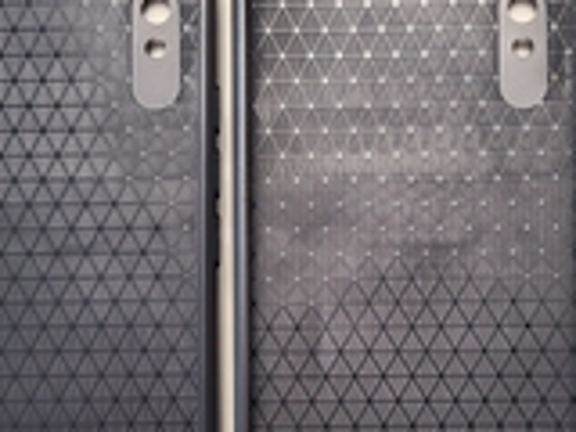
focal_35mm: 65
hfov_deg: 29.5
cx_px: 407
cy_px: 320
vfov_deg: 22.4
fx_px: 1082
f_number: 1.8
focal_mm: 5.4
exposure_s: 1/60
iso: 80
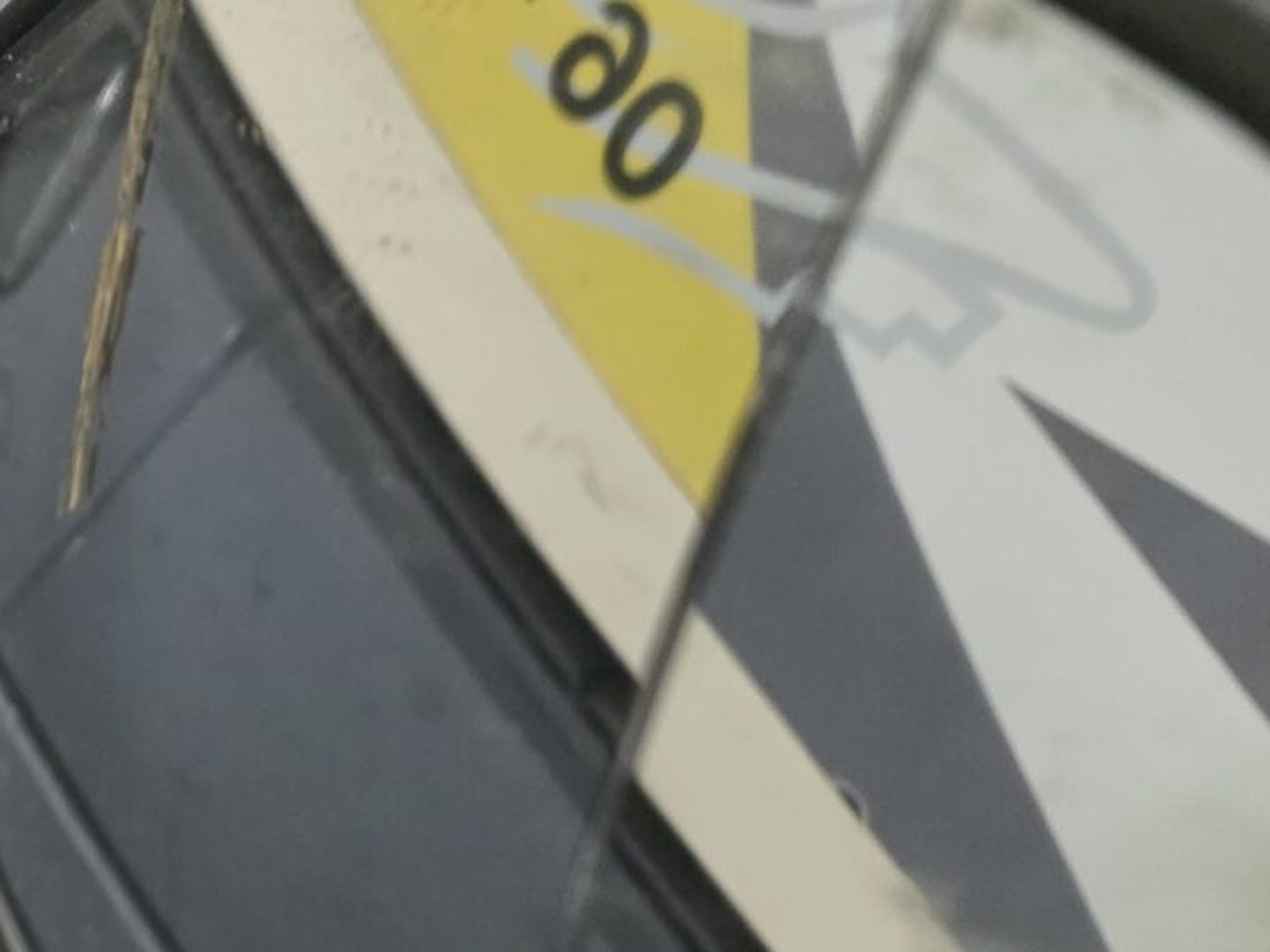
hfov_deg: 20.6
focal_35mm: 77
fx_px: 2825
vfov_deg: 19.1
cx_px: -765
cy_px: 310
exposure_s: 1/100
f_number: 1.7
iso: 2000
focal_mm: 6.25
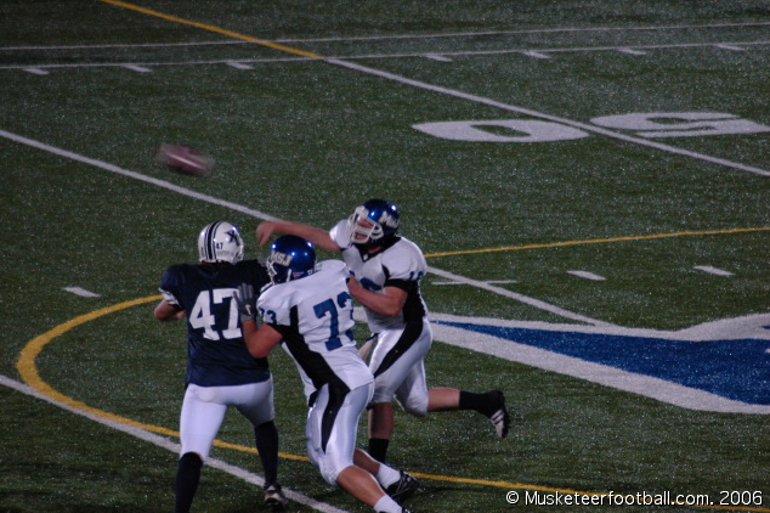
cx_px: 386
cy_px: 256
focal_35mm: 454
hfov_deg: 4.5
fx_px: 9705
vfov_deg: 3.0
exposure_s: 1/125
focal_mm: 300
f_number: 5.6
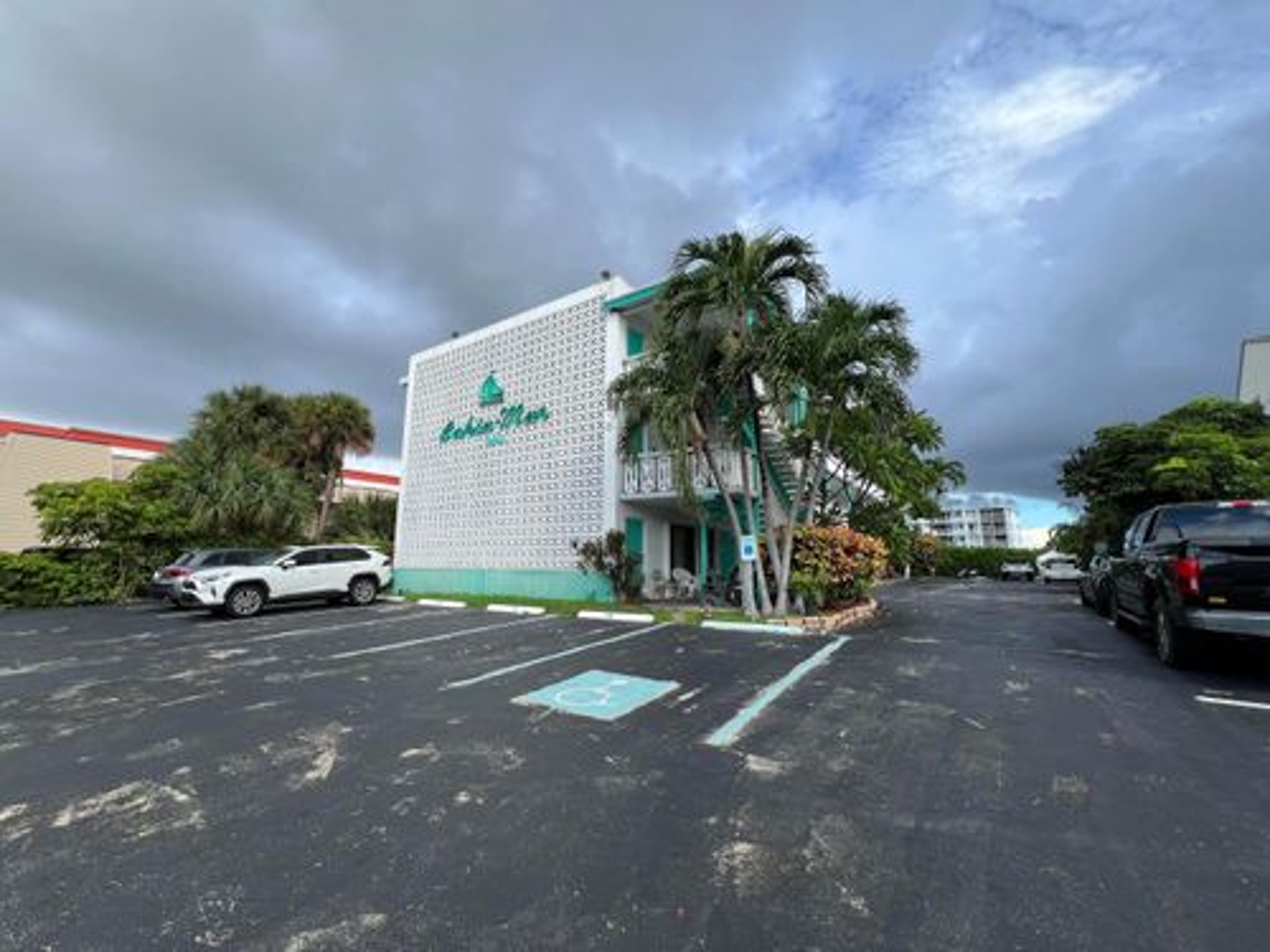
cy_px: 476
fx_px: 477
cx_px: 635
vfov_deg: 89.9
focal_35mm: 13
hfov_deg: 106.2
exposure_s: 1/669
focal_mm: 1.57
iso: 32
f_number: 1.8
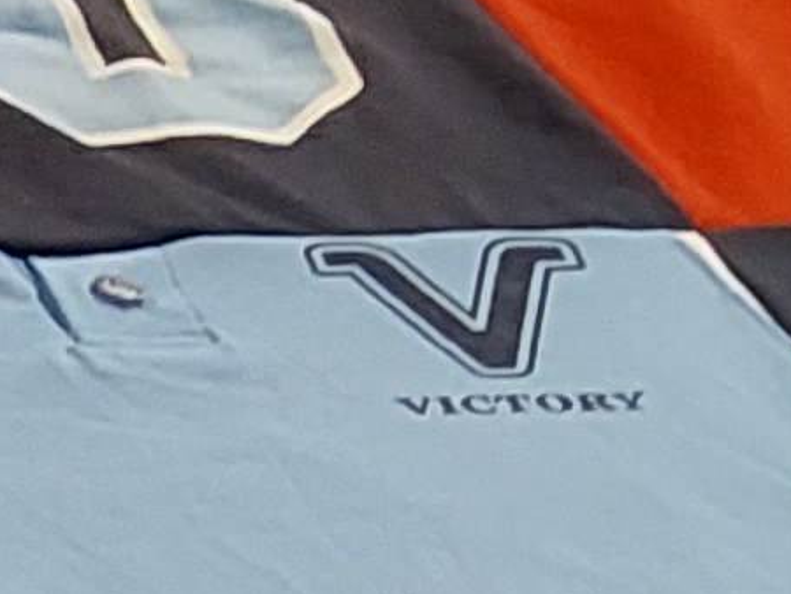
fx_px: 4641
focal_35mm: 203
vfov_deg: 6.8
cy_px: 1631
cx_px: -1803
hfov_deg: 8.0
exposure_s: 1/60
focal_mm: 2.91
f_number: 1.9
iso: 125
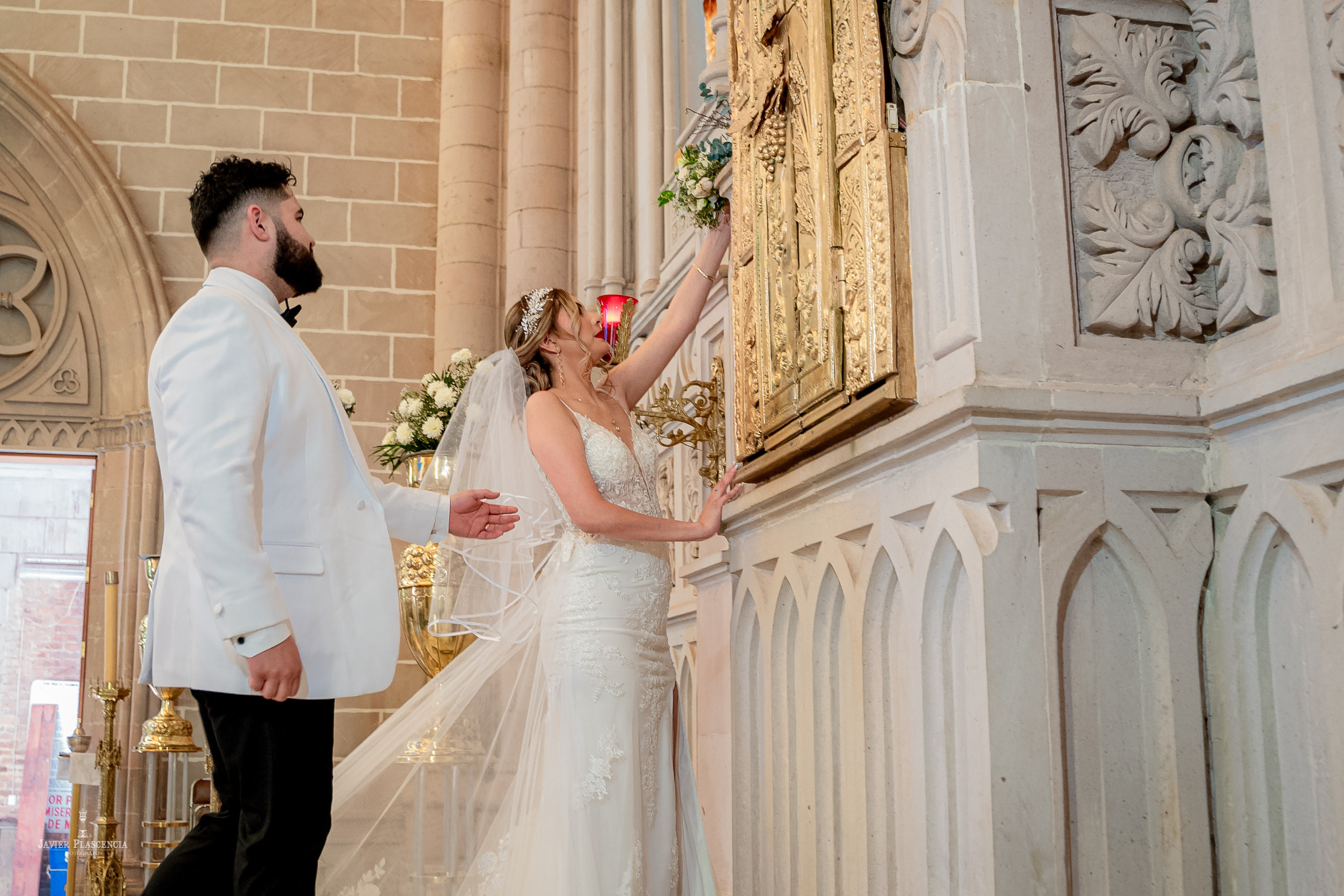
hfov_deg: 50.4
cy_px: 454
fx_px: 1421
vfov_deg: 35.0
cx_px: 556
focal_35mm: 38
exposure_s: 1/125
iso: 2500
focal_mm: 28
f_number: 3.5
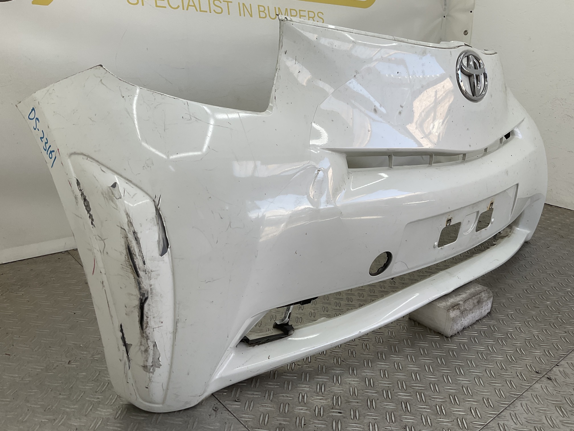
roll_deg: -3.7
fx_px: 481
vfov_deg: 48.2
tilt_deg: -18.6
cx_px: 287
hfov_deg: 61.7
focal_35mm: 29
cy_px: 216
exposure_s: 1/219
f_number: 1.8
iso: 16
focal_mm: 3
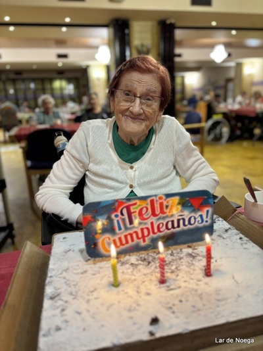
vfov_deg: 67.3
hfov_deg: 53.0
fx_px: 264
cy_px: 176
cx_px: 132
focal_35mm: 26
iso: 160
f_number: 1.6
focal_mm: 5.96
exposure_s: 1/50
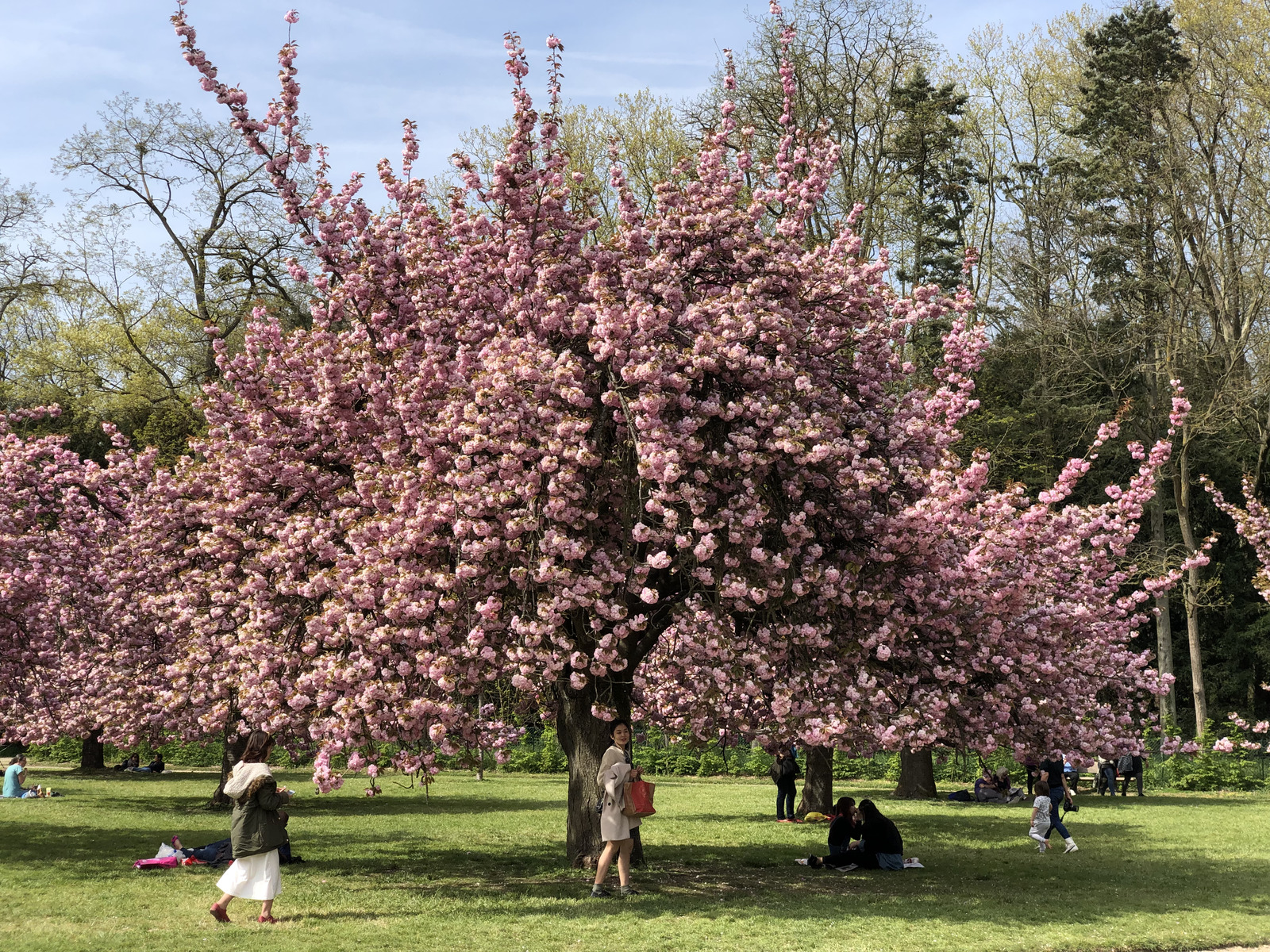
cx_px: 635
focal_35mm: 52
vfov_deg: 28.0
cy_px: 476
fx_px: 1908
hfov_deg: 36.8
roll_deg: +0.6
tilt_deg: +7.5
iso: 16
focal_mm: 6
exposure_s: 1/656
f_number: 2.4
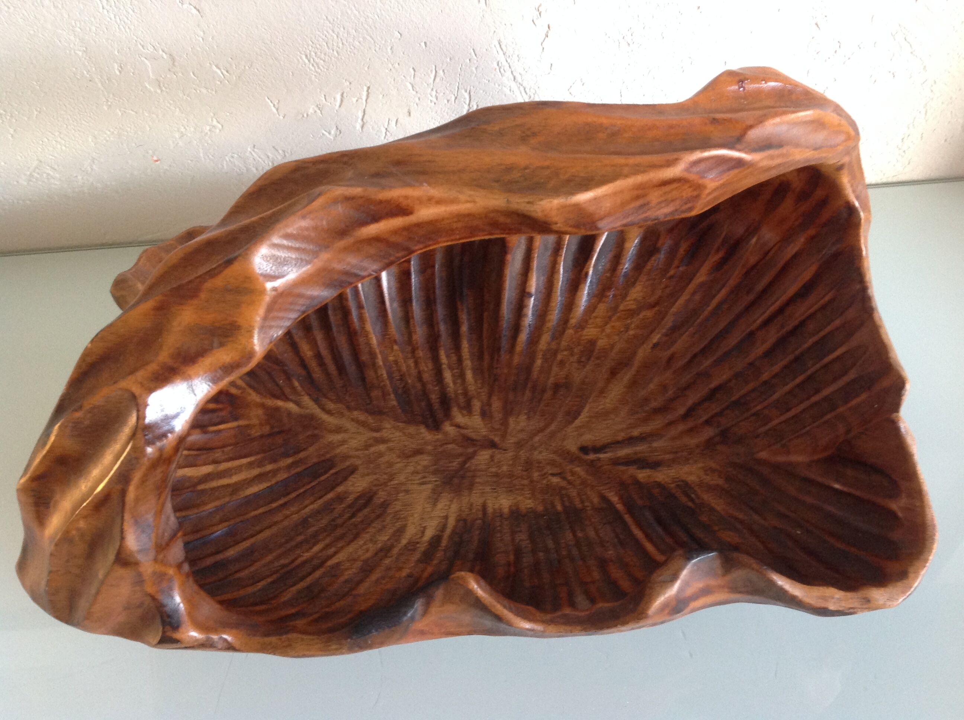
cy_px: 360
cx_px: 482
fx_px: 973
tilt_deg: -51.8
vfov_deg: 40.6
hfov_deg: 52.7
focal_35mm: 35
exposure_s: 1/15
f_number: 2.4
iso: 250
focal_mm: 4.28
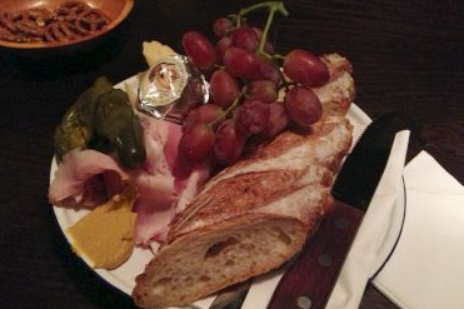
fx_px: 477
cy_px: 181
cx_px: 225
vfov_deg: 35.8
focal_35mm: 37
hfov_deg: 51.9
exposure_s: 1/15
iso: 800
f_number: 2.4
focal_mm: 4.13
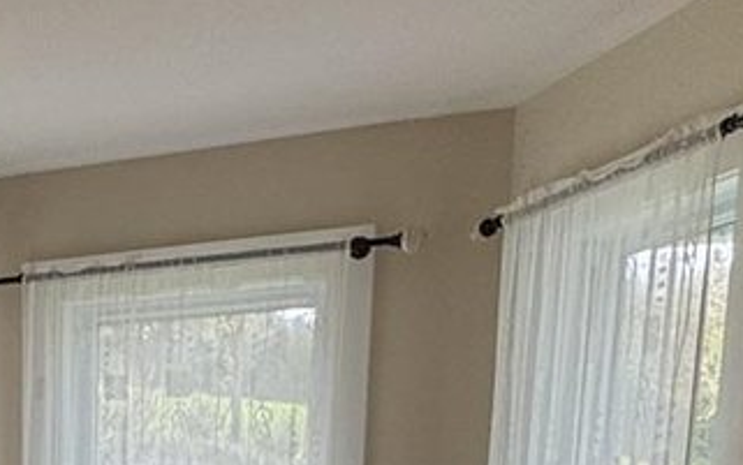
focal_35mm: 74
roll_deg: +1.4
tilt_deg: -11.7
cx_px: -215
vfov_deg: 15.4
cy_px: 807
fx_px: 1499
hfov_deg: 24.4
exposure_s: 1/120
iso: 80
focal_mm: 2.22
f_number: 2.2
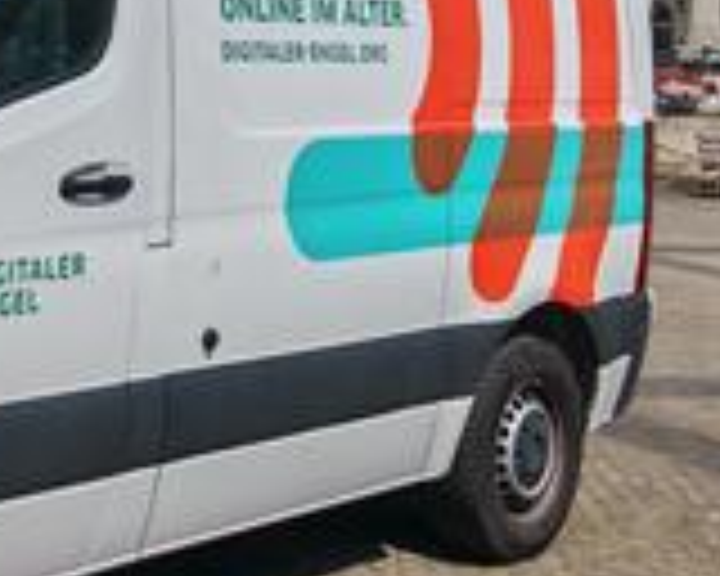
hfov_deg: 21.7
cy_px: 63
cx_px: -200
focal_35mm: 80
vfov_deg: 18.9
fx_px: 1705
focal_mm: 6.67
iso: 50
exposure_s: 1/2500
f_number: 1.9
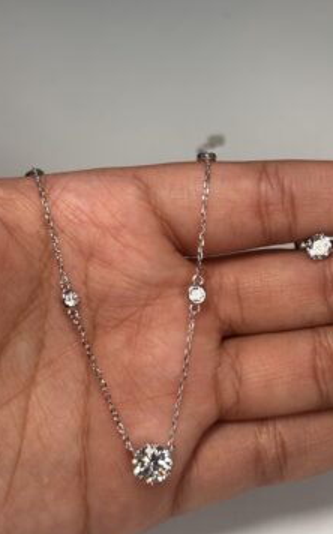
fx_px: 902
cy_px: 272
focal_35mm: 62
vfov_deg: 33.0
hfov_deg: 20.9
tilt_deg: -49.6
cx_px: 216
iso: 32
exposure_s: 1/188
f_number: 1.6
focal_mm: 5.96
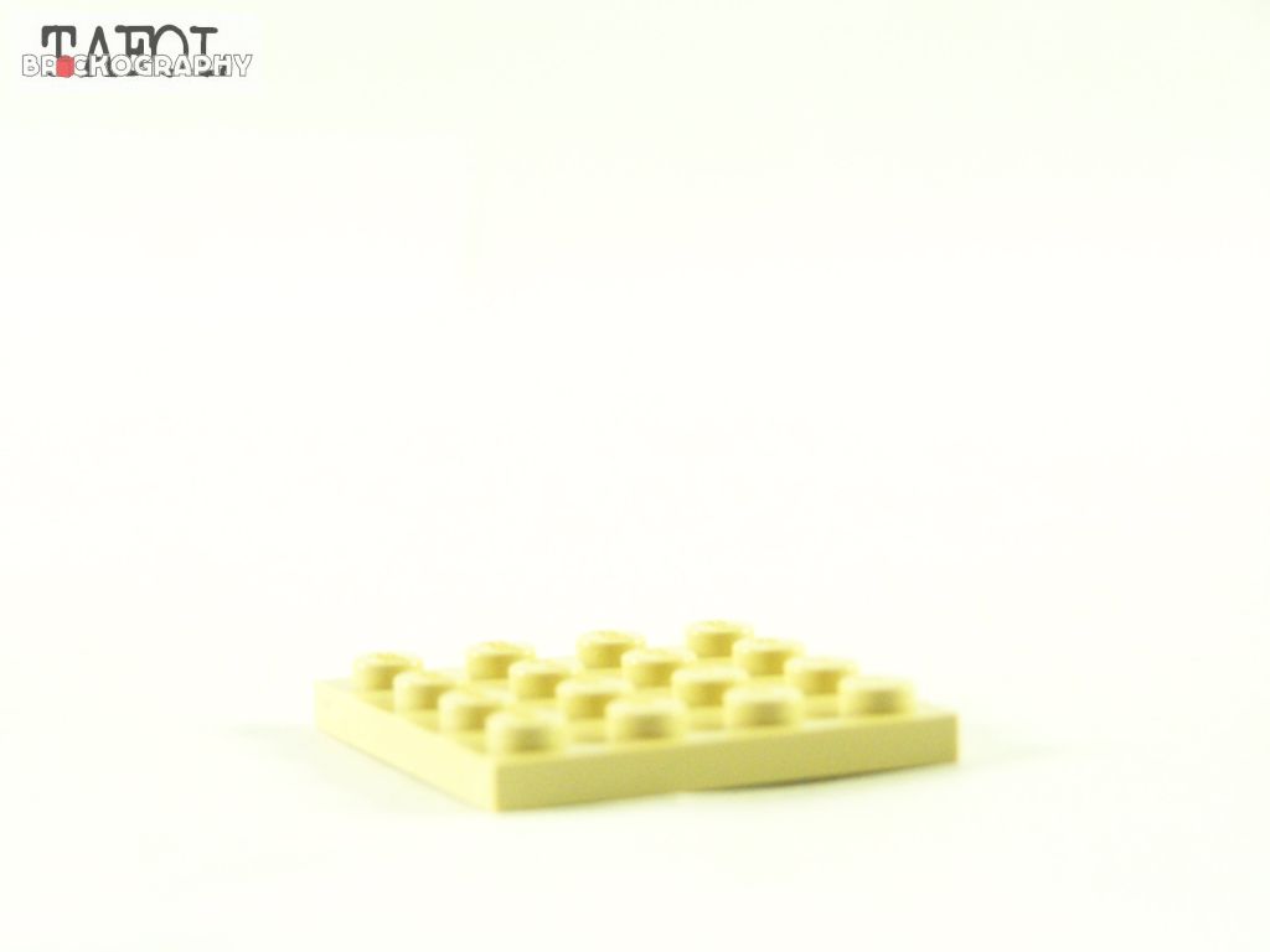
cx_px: 635
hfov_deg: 15.4
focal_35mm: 128
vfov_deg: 11.6
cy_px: 476
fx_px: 4696
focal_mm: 21.2
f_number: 3.6
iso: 400
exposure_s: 1/60
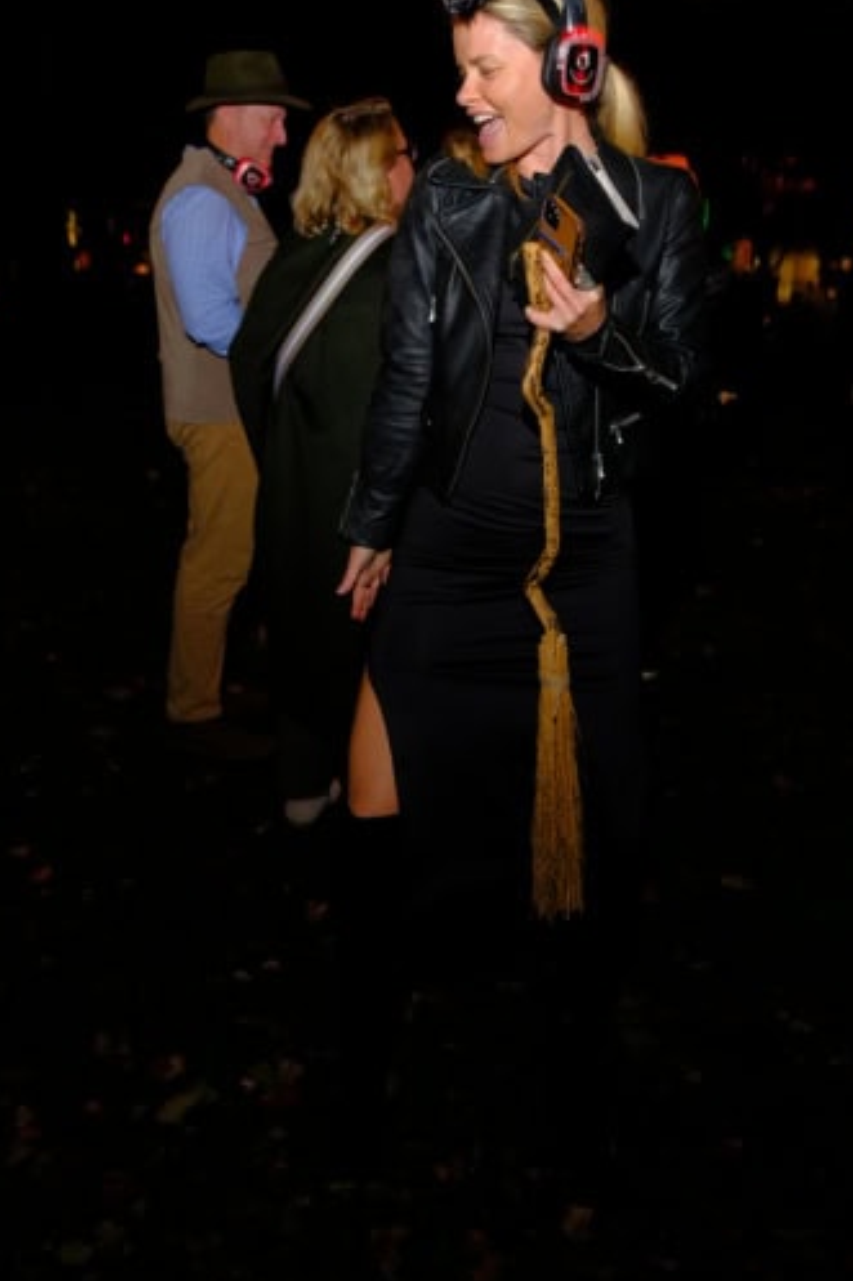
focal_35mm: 35
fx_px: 1245
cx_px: 454
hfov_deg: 37.8
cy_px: 518
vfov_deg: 54.1
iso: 800
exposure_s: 1/30
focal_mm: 19.2
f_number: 4
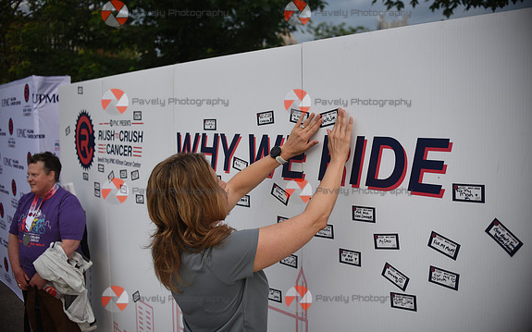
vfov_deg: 35.3
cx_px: 265
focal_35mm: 36
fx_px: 522
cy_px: 160
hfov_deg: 54.0
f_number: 4.5
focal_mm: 35
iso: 640
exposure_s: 1/800
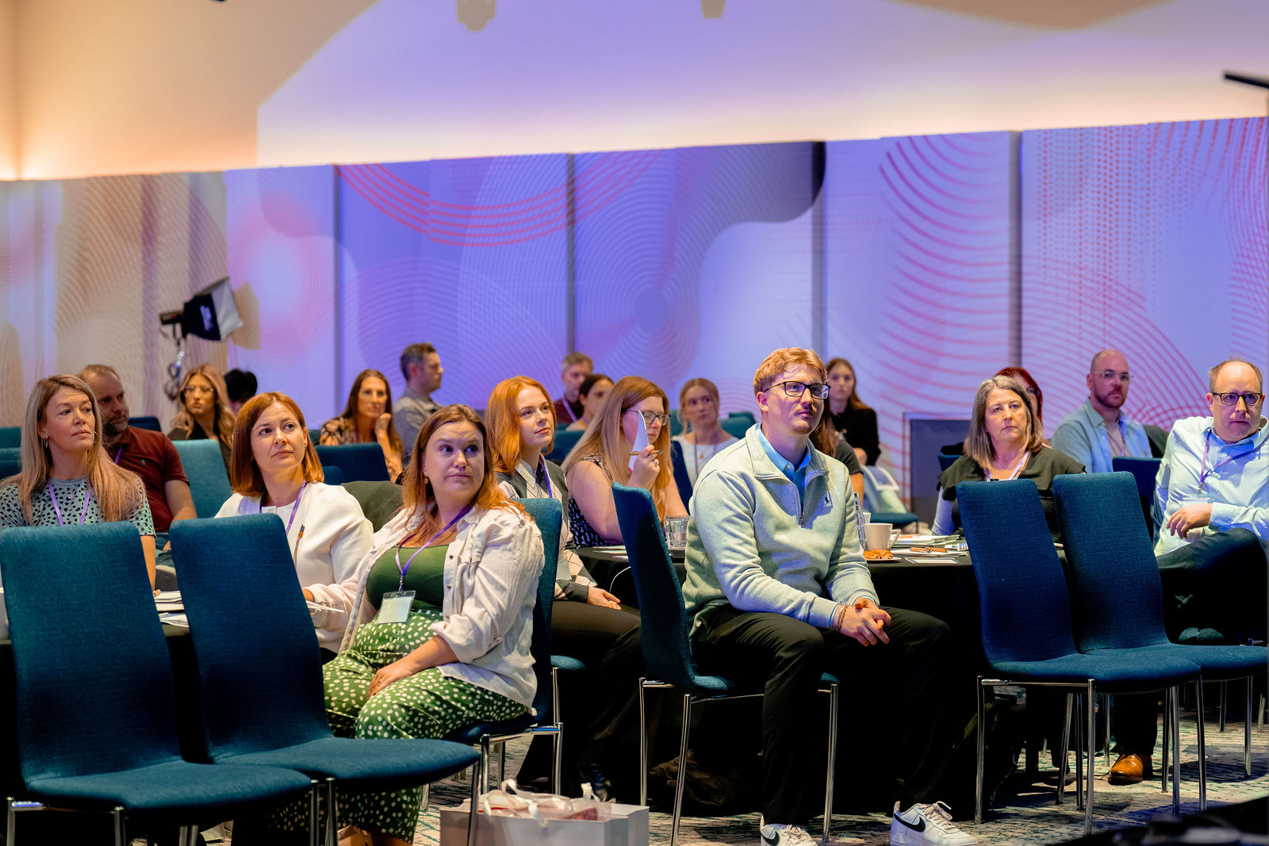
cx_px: 691
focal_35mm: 87
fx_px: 3078
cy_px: 423
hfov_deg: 23.3
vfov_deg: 15.7
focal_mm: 74
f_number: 2.8
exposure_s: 1/250
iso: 2500
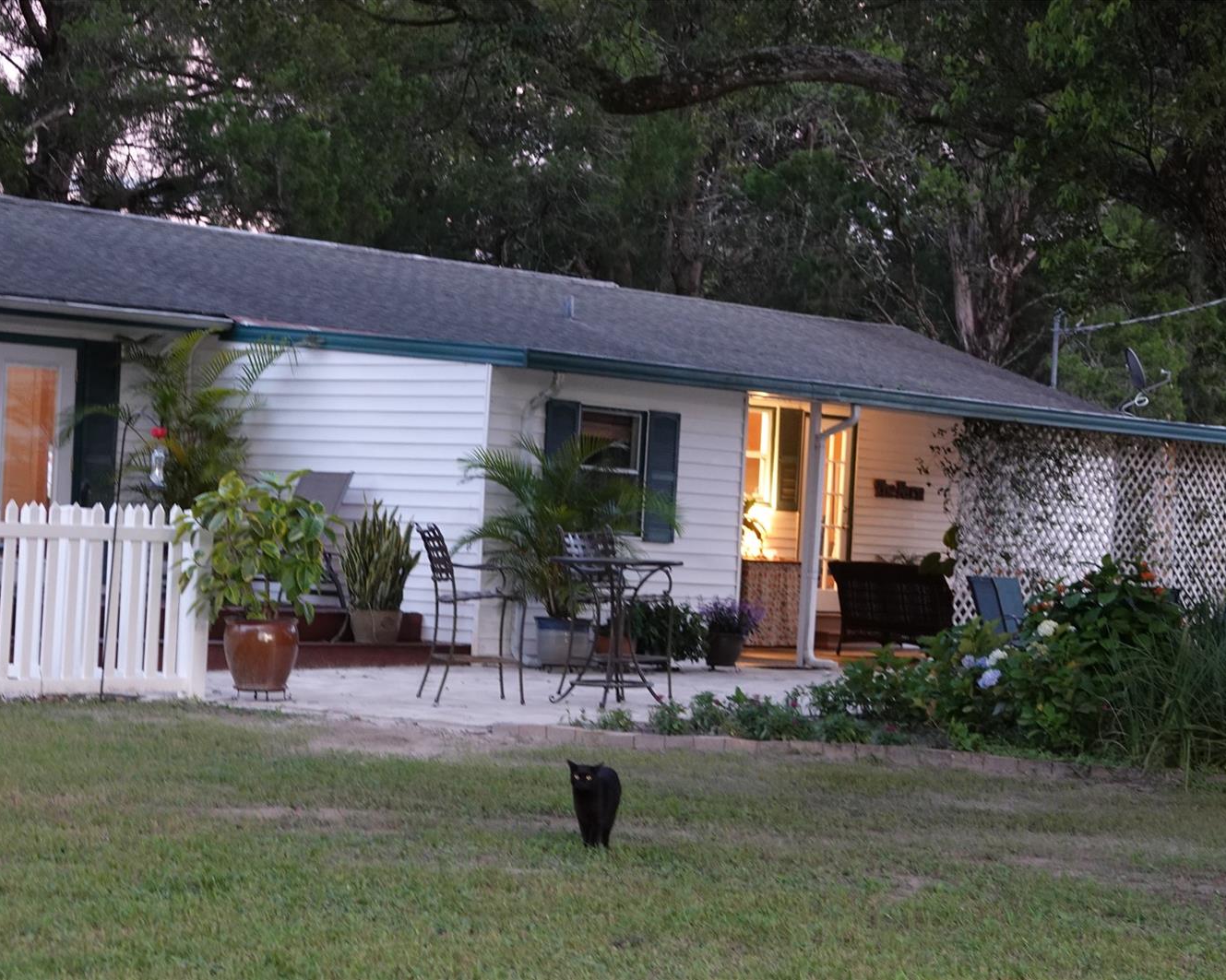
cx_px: 689
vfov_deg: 17.7
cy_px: 490
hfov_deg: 22.0
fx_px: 3157
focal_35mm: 87
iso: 800
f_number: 3.5
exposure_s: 1/15
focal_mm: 28.07
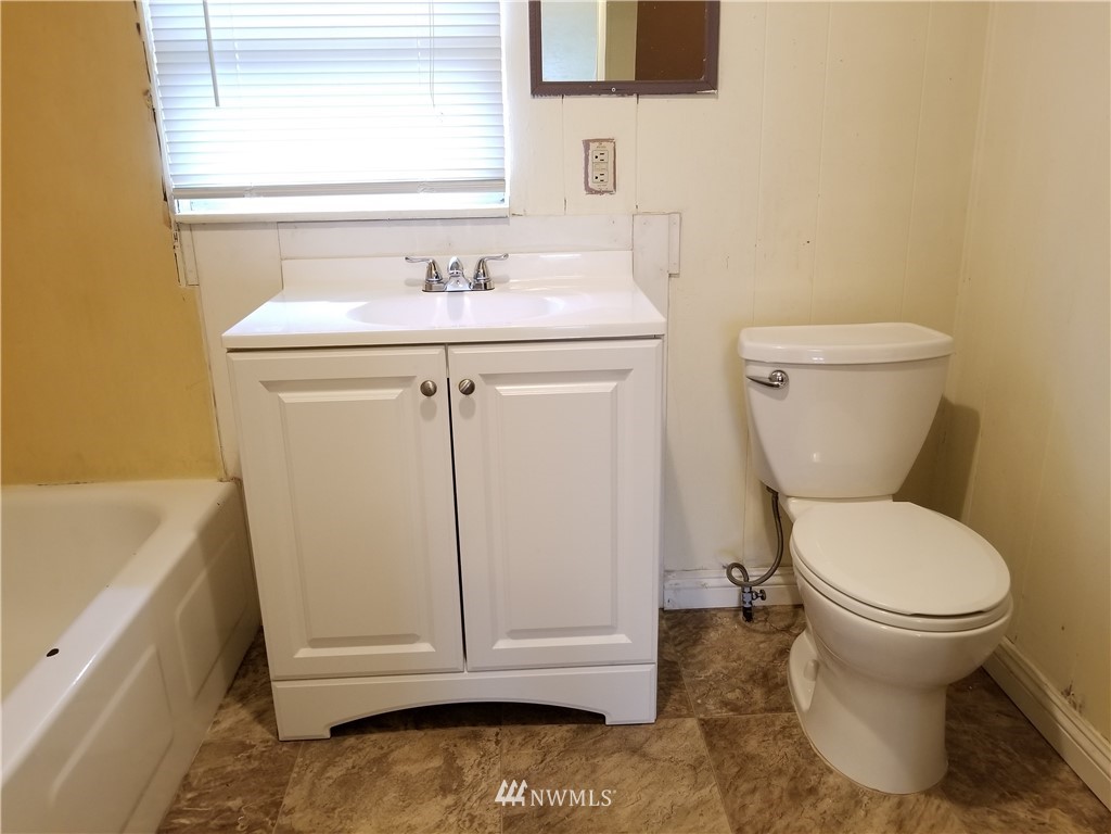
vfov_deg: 53.1
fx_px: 834
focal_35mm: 26
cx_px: 556
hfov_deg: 67.3
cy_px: 417
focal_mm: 4.25
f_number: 1.7
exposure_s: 1/15
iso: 200
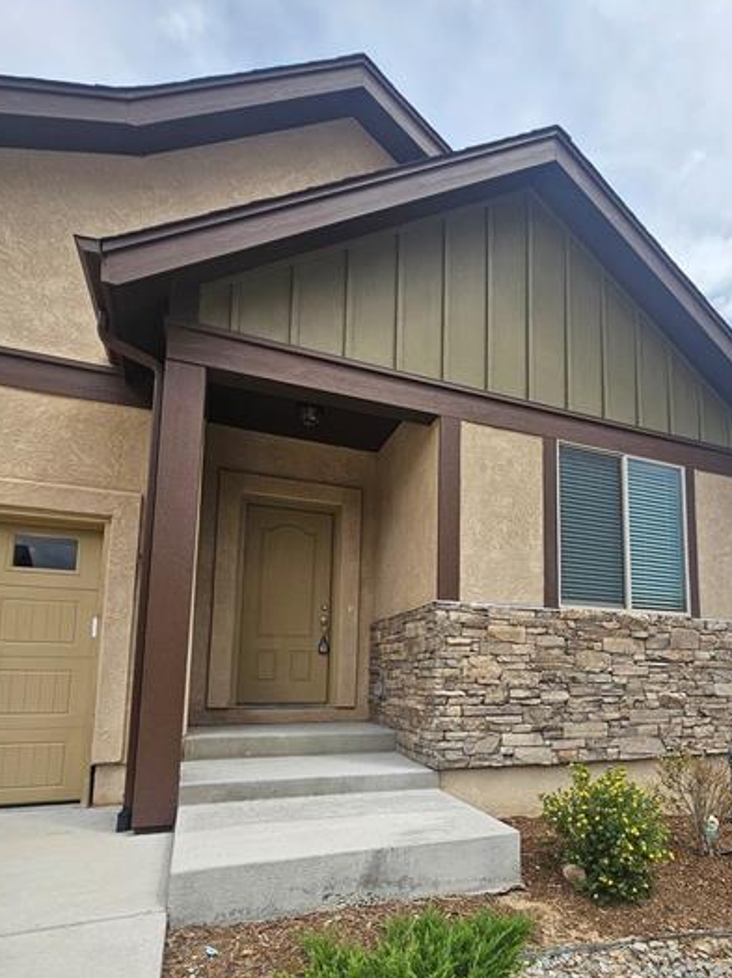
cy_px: 609
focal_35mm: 19
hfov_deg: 67.7
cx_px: 452
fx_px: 536
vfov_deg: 83.1
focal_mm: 2.2
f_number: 2.2
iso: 50
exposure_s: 1/1276
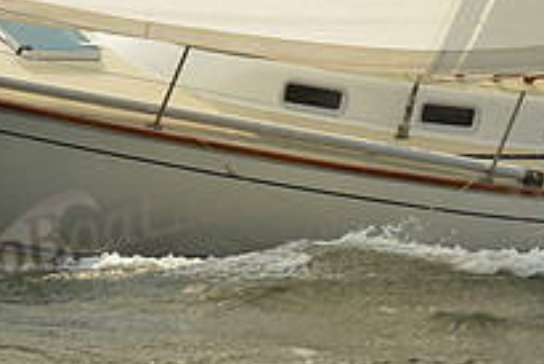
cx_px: 372
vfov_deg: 6.9
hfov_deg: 10.4
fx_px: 2994
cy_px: 70
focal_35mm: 198
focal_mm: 70
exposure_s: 1/1250
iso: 320
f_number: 10
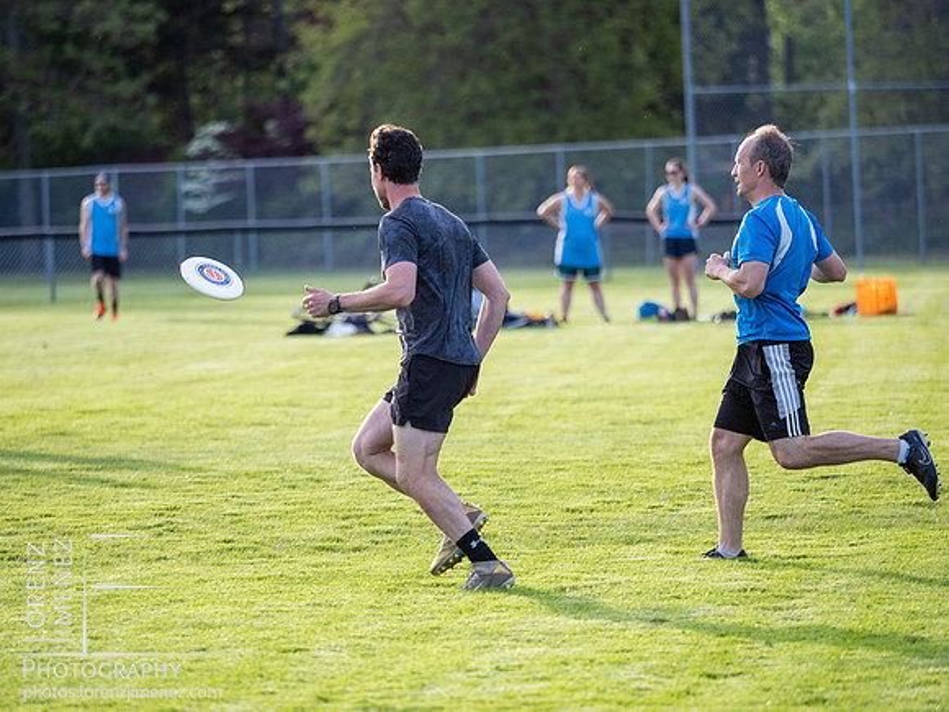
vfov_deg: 5.0
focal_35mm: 300
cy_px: 356
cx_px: 474
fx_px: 8225
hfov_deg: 6.6
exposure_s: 1/1000
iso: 320
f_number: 2.8
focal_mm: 150
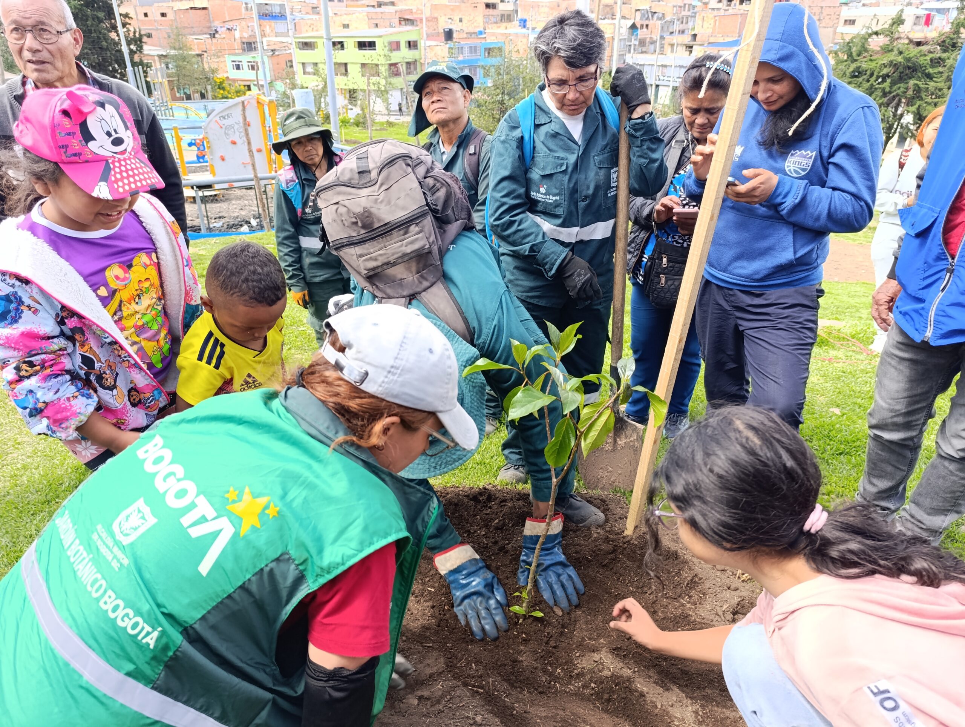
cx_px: 482
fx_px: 642
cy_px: 364
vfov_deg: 59.0
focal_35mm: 23
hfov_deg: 73.8
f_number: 1.6
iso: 80
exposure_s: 1/120
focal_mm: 6.14
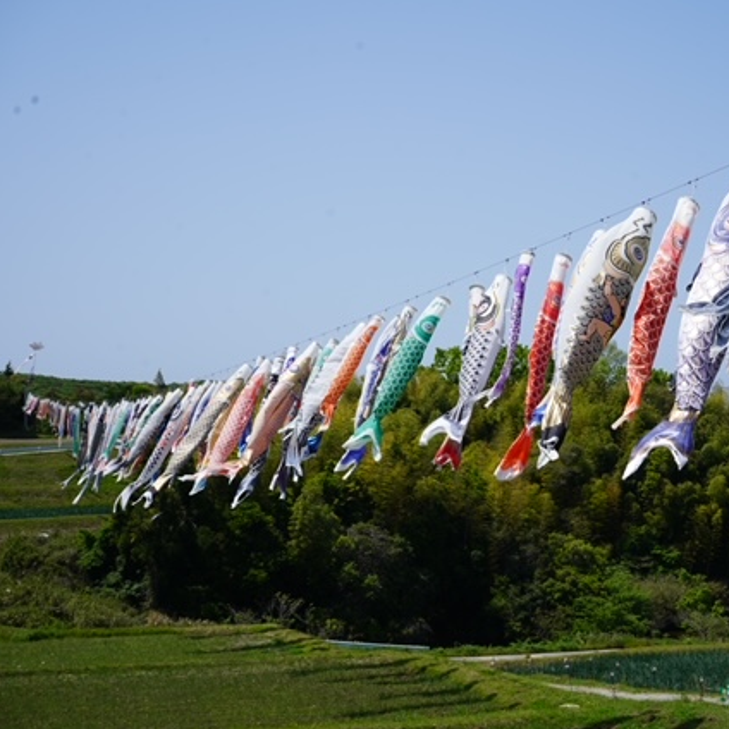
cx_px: 545
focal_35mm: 59
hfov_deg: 28.6
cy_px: 364
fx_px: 1406
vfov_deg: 29.1
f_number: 11
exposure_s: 1/200
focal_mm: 46
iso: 100
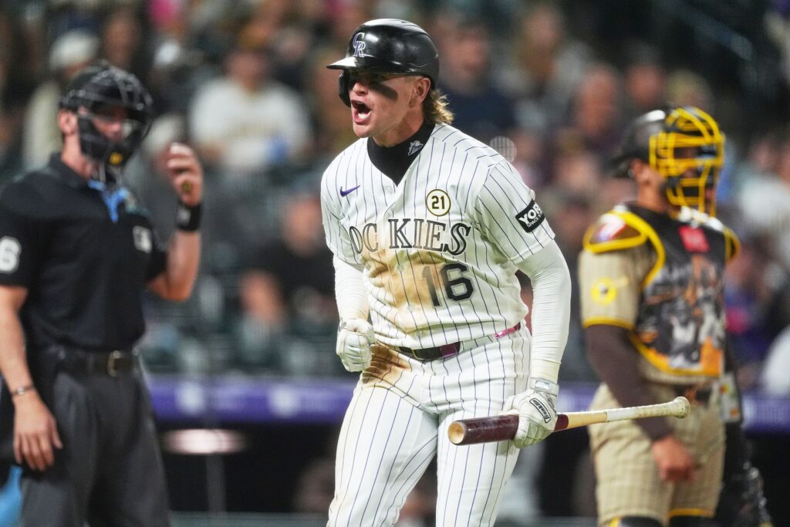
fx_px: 13168
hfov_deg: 3.4
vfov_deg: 2.3
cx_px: 395
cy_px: 264
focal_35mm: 600
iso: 6400
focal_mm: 600
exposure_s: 1/2000
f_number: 4
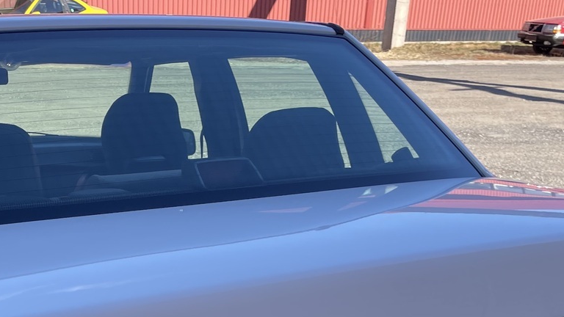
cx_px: 196
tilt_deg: -25.2
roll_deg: -1.7
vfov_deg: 19.1
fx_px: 882
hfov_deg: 35.2
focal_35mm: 59
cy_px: 393
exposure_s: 1/615
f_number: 1.6
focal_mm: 4.2
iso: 32
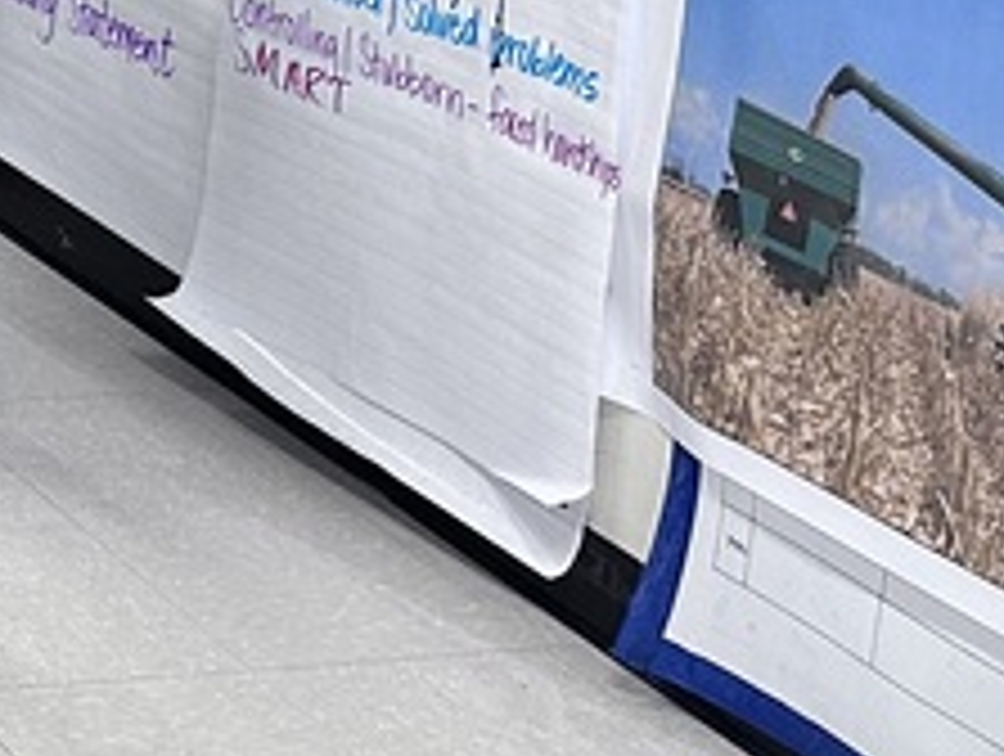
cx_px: -1193
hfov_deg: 14.0
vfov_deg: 12.6
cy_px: -468
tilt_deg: -8.6
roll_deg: -0.4
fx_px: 3196
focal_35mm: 110
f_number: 1.78
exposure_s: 1/120
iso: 160
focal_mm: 6.86
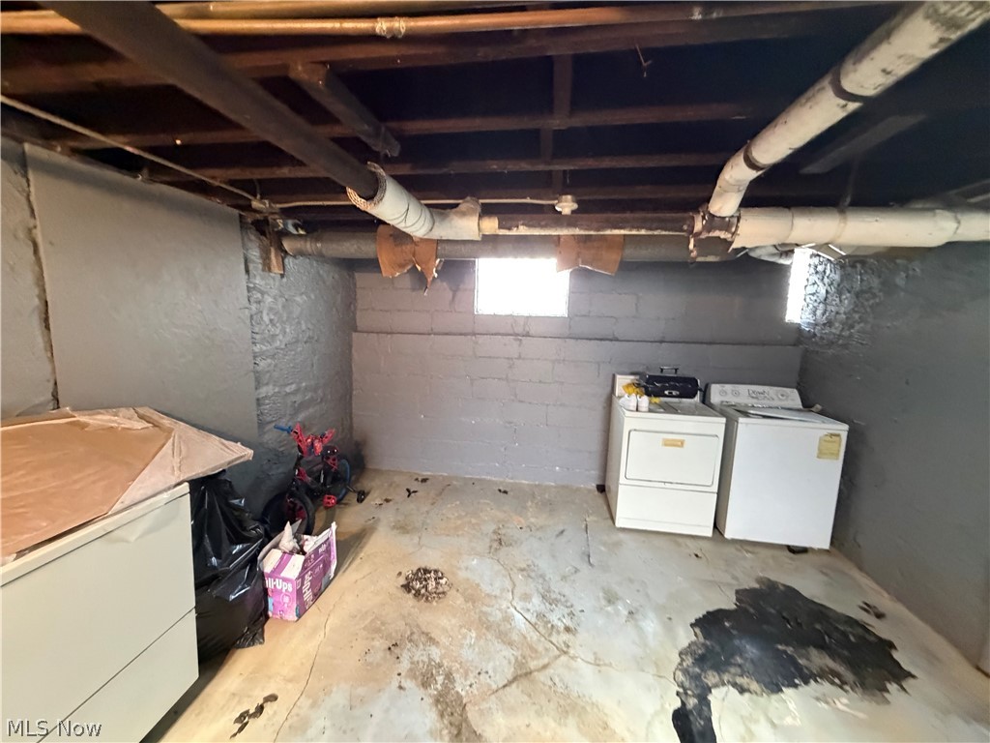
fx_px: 400
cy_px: 372
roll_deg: -0.6
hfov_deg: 102.1
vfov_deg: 85.7
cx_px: 495
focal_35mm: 14
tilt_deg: -7.5
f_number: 2.2
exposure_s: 1/60
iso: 640
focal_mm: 2.22
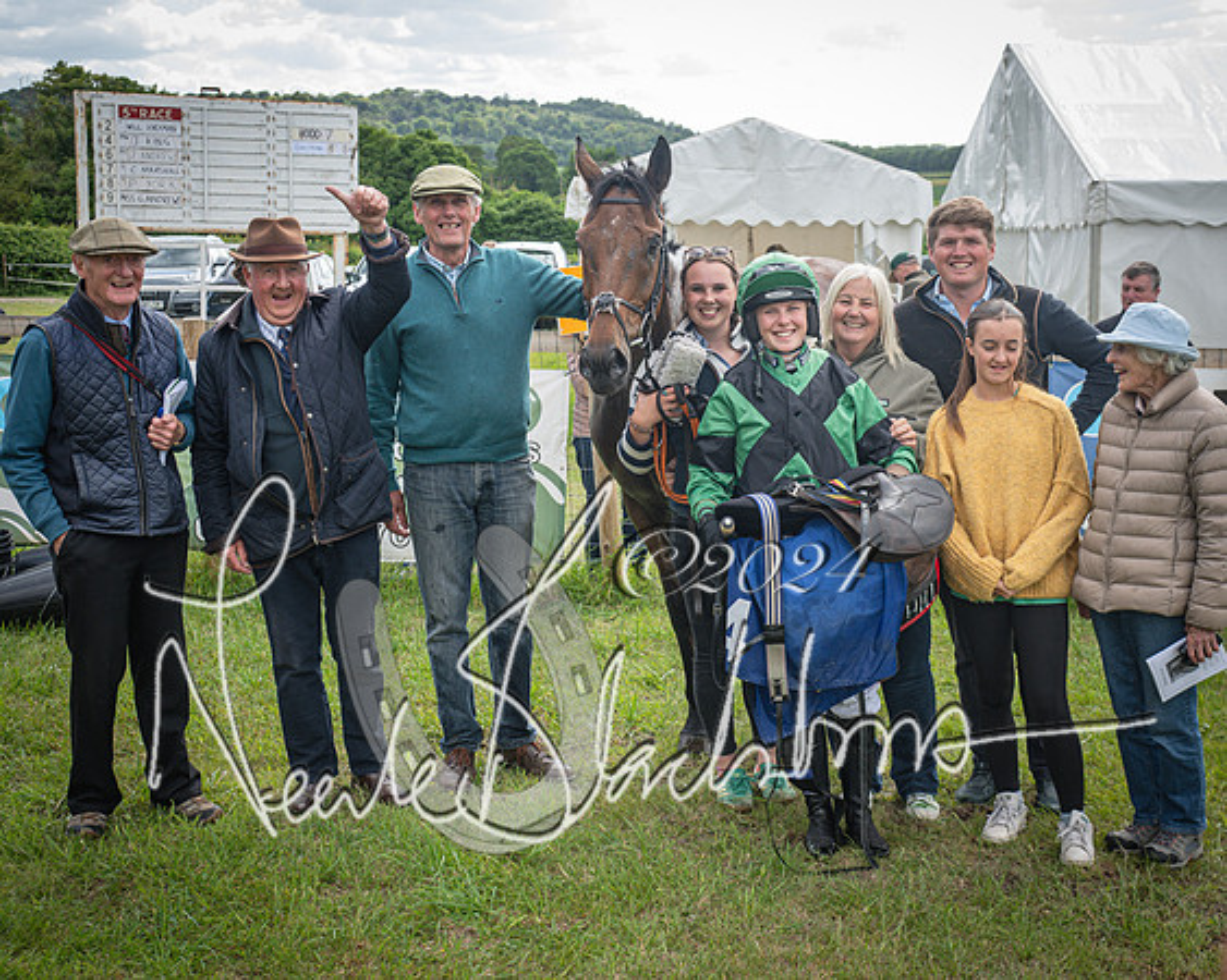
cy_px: 490
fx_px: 1799
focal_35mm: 50
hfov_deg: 37.6
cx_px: 681
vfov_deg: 30.5
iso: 200
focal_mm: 44
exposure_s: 1/200
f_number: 5
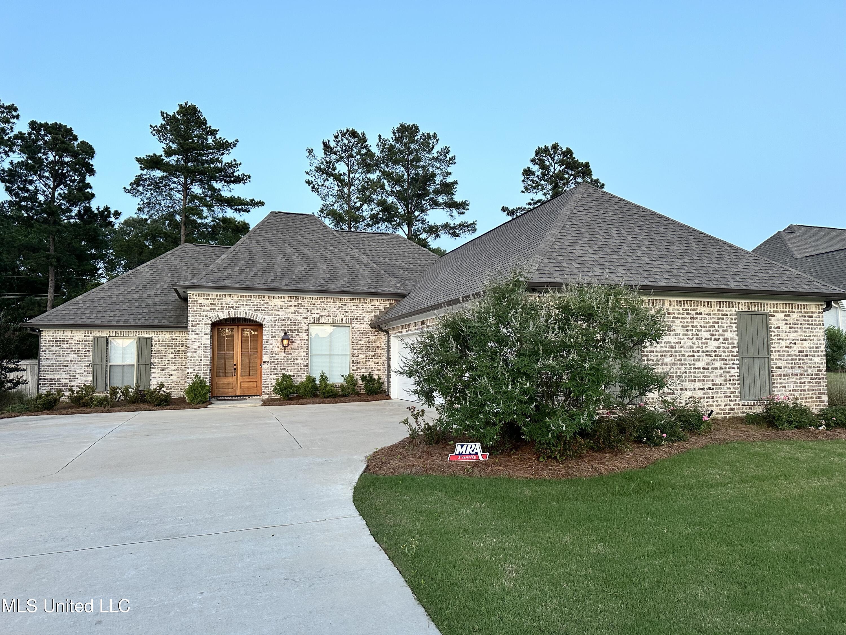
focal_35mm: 24
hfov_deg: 71.6
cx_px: 423
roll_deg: +0.8
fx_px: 587
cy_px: 318
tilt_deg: +4.1
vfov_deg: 56.8
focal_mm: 6.86
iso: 250
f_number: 1.78
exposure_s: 1/64
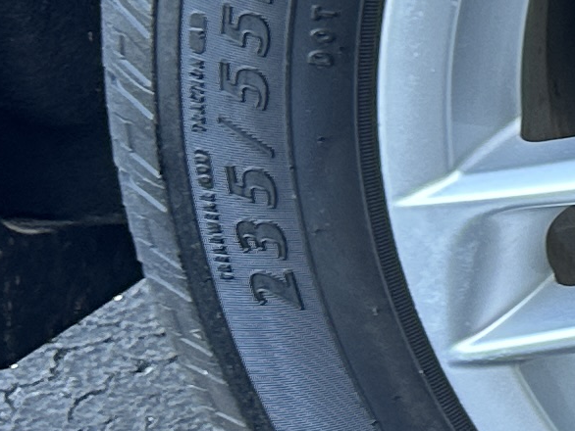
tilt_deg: -27.4
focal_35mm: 165
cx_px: 1322
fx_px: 2742
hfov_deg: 10.5
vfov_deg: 9.0
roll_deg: -1.8
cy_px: 133
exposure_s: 1/121
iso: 100
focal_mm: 6.86
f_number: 1.78
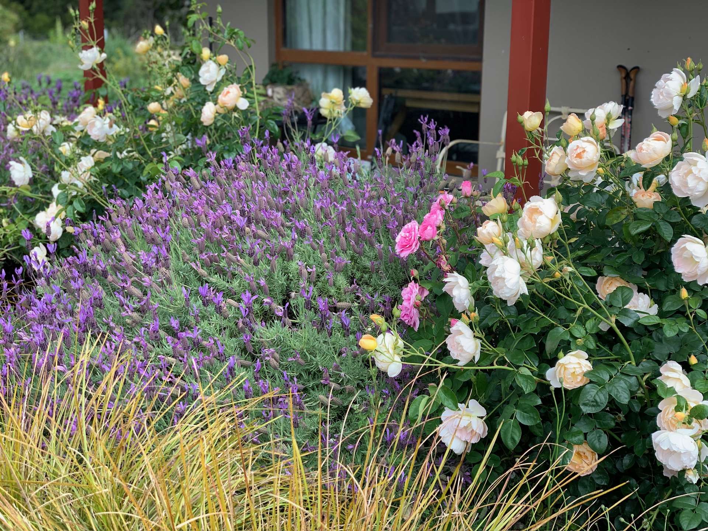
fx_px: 1064
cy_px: 266
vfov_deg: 28.0
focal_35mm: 52
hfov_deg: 36.8
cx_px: 354
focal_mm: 6
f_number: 2.4
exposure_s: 1/143
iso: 16
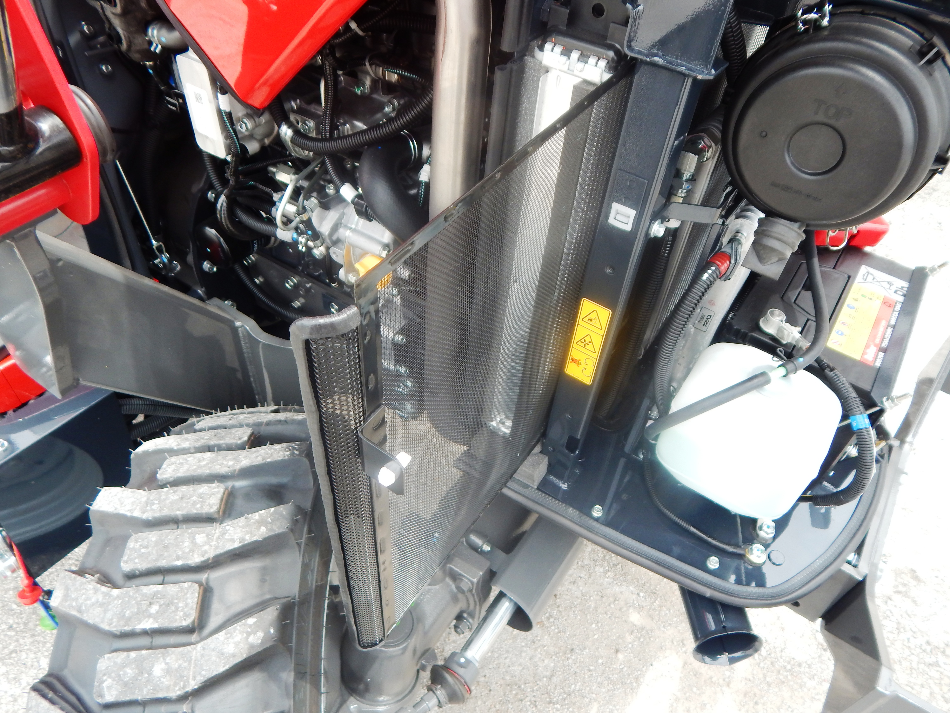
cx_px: 475
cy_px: 356
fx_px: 686
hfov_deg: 69.4
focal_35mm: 25
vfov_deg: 54.9
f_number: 3.1
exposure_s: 1/250
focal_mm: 4.5
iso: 125
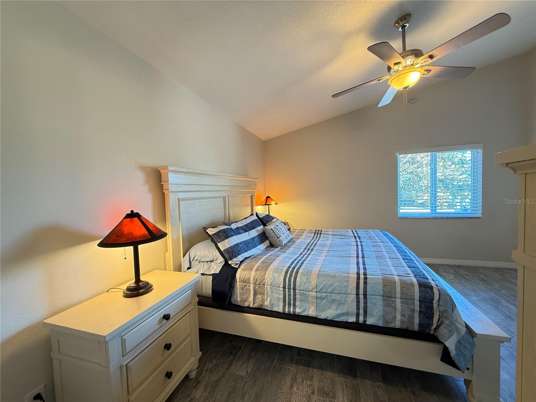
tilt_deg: -2.1
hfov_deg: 102.1
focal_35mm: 14
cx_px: 268
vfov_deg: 85.7
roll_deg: +1.5
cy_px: 201
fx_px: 217
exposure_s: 1/60
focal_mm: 2.22
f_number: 2.2
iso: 320
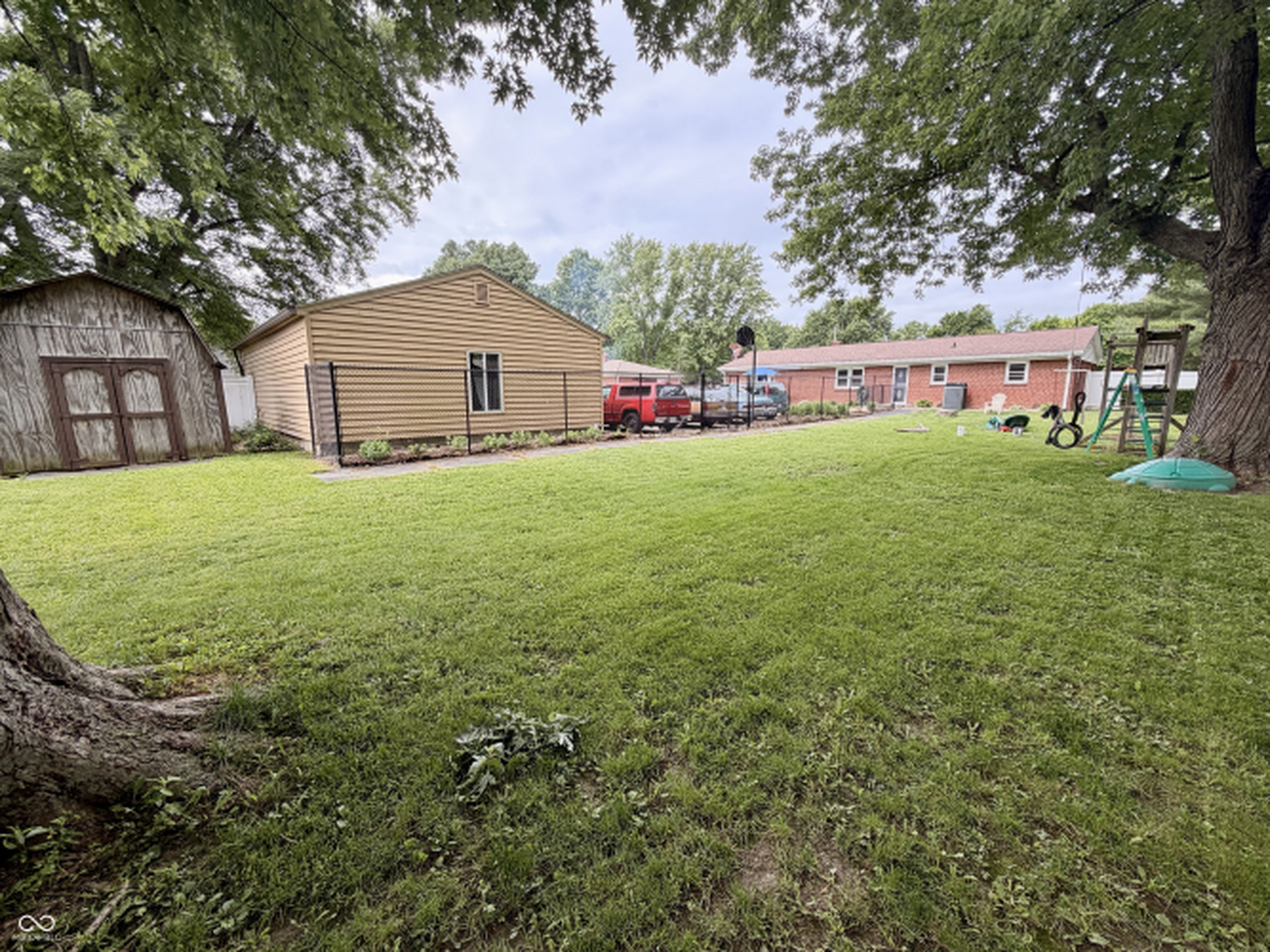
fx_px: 514
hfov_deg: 102.1
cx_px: 635
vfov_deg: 85.7
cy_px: 476
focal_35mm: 14
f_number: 2.2
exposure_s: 1/361
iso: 50
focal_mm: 2.22
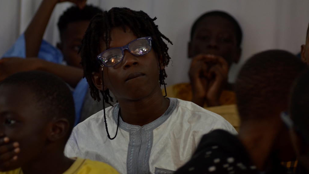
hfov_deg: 8.0
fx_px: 2196
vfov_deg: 4.5
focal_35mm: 268
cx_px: 154
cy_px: 76
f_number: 4.5
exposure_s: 1/50
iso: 640
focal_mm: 170
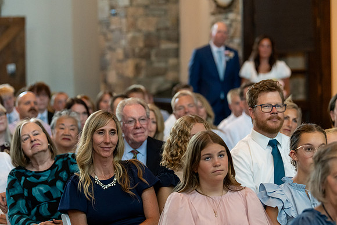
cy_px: 113
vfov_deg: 10.6
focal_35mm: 129
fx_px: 1211
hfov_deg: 15.8
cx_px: 171
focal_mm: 105
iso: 3200
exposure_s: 1/400
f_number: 2.8
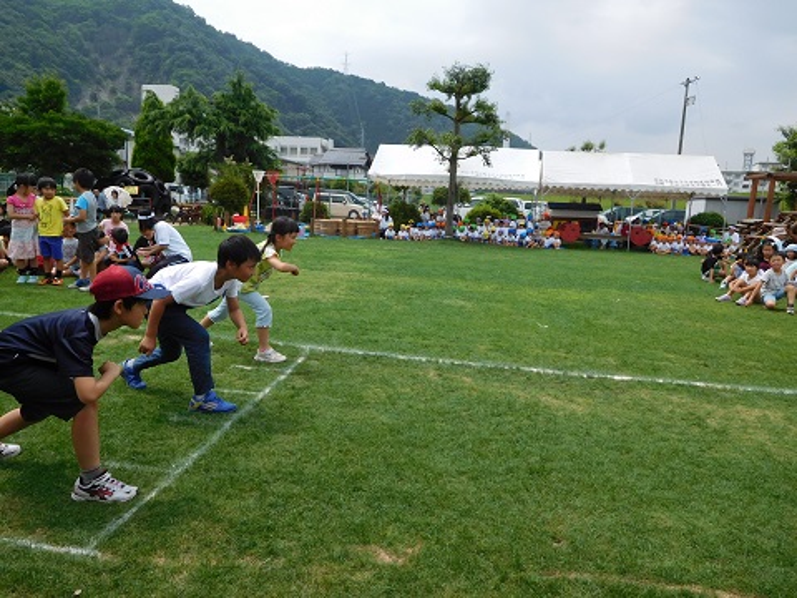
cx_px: 398
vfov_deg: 54.9
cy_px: 299
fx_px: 576
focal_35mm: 25
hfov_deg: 69.4
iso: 125
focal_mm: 4.5
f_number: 6.8
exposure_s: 1/400
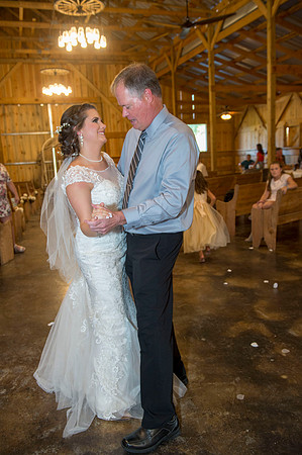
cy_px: 228
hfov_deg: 41.0
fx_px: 404
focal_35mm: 32
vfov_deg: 58.8
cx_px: 151
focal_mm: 32
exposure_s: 1/125
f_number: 4
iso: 1600
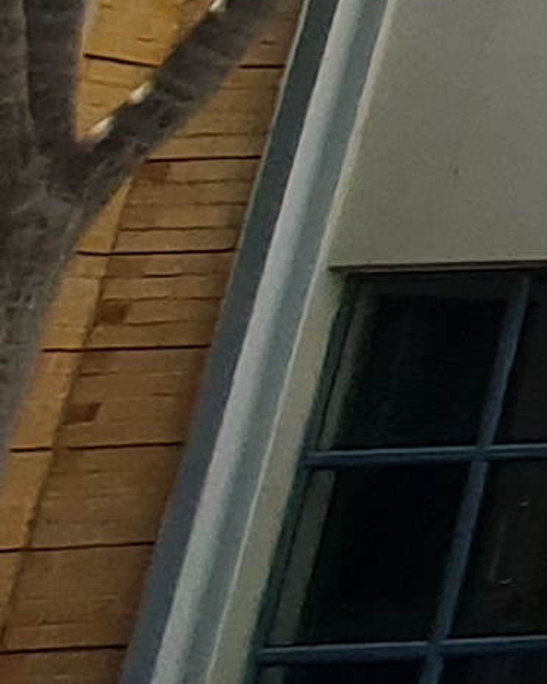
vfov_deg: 15.6
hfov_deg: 6.6
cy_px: -434
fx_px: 2226
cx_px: 2647
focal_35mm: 110
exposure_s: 1/1248
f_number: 2.2
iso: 50
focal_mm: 2.2
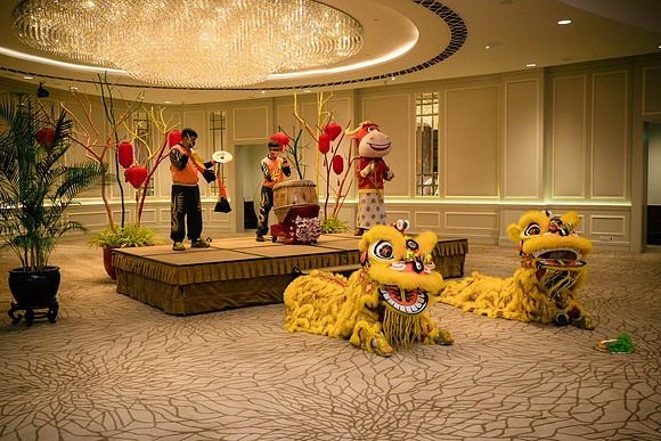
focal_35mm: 34
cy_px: 220
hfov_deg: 55.3
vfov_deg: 38.6
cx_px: 330
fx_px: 630
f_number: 2.8
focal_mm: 16
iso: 1000
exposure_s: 1/160
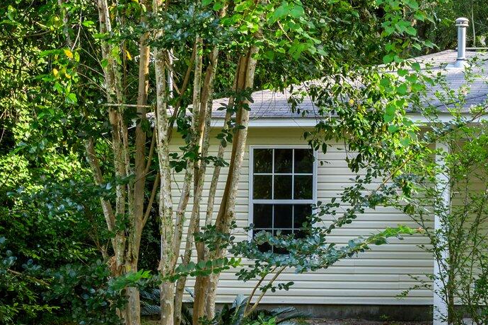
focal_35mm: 89
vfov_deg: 15.3
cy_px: 195
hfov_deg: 21.5
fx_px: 1206
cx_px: 561
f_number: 9
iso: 160
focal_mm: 30
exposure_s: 1/40
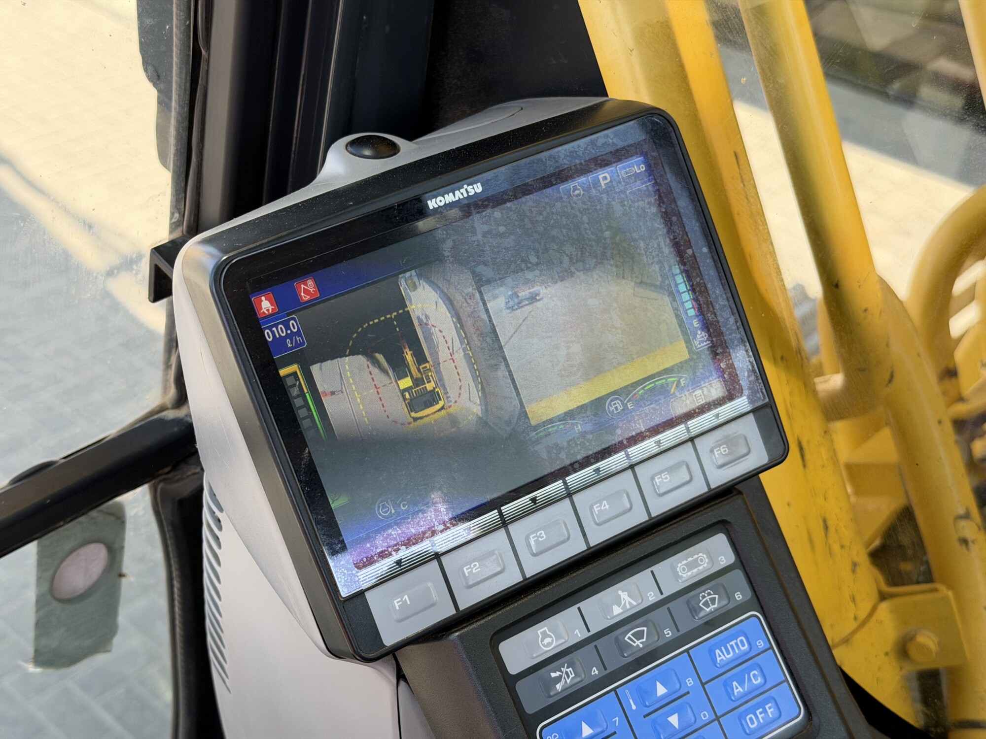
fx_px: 1367
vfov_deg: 30.3
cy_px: 370
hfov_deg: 39.7
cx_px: 493
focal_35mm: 48
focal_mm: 6.76
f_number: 1.78
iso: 80
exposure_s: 1/570
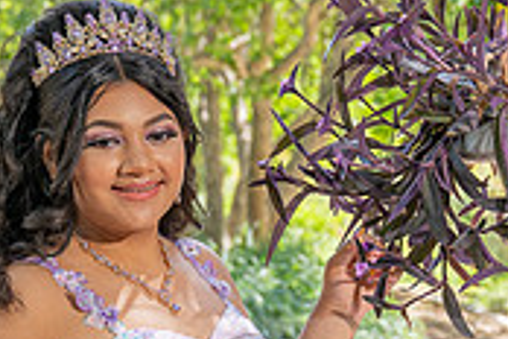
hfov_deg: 12.4
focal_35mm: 164
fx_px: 2314
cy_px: 373
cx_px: 442
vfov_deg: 8.3
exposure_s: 1/200
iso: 200
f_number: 4.5
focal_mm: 48
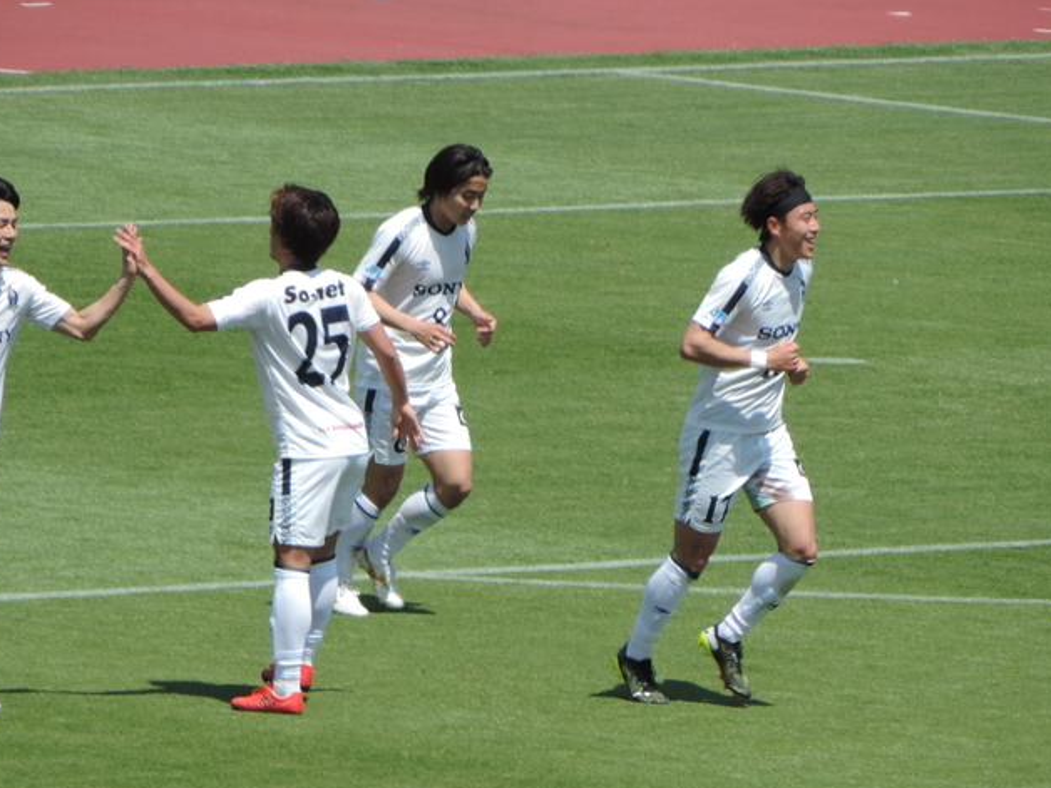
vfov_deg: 1.6
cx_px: 430
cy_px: 485
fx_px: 29026
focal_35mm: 956
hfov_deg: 2.1
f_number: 5.1
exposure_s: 1/400
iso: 80
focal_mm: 133.7
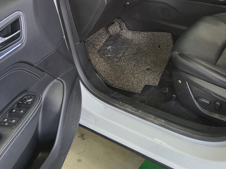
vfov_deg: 30.8
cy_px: 18
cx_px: 132
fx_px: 294
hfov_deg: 41.9
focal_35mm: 45
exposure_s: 1/120
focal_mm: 3.08
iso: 200
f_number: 2
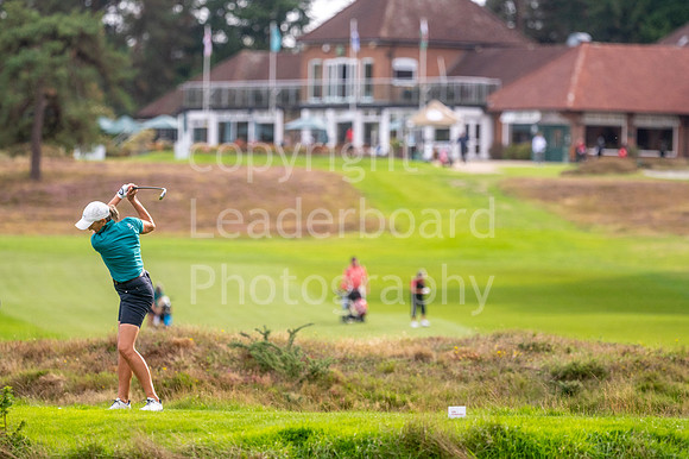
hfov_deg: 4.6
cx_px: 344
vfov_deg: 3.1
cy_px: 230
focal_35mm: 450
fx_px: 8607
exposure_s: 1/2000
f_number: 4.5
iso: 400
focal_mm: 300
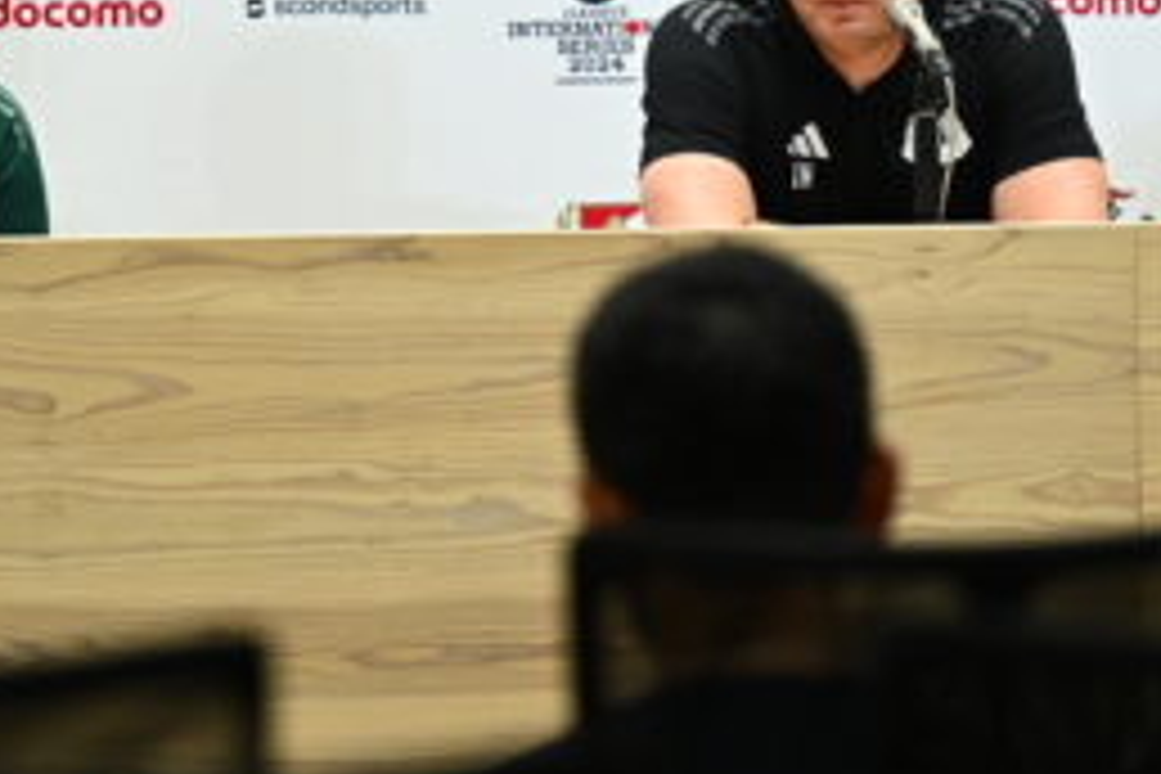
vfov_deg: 3.8
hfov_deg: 5.7
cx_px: 693
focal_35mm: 363
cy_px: 22
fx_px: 11706
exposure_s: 1/1250
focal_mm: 125
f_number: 2.8
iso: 2000
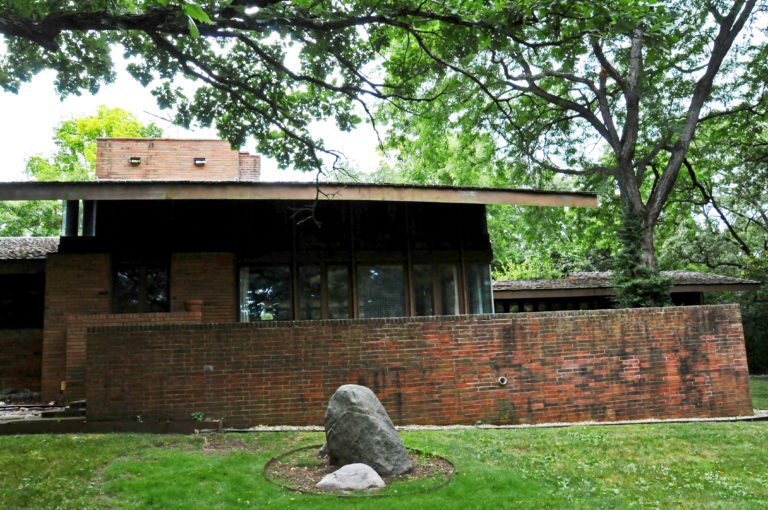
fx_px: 575
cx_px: 384
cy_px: 255
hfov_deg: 67.4
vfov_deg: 47.8
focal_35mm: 27
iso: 1000
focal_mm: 18
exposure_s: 1/250
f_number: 11
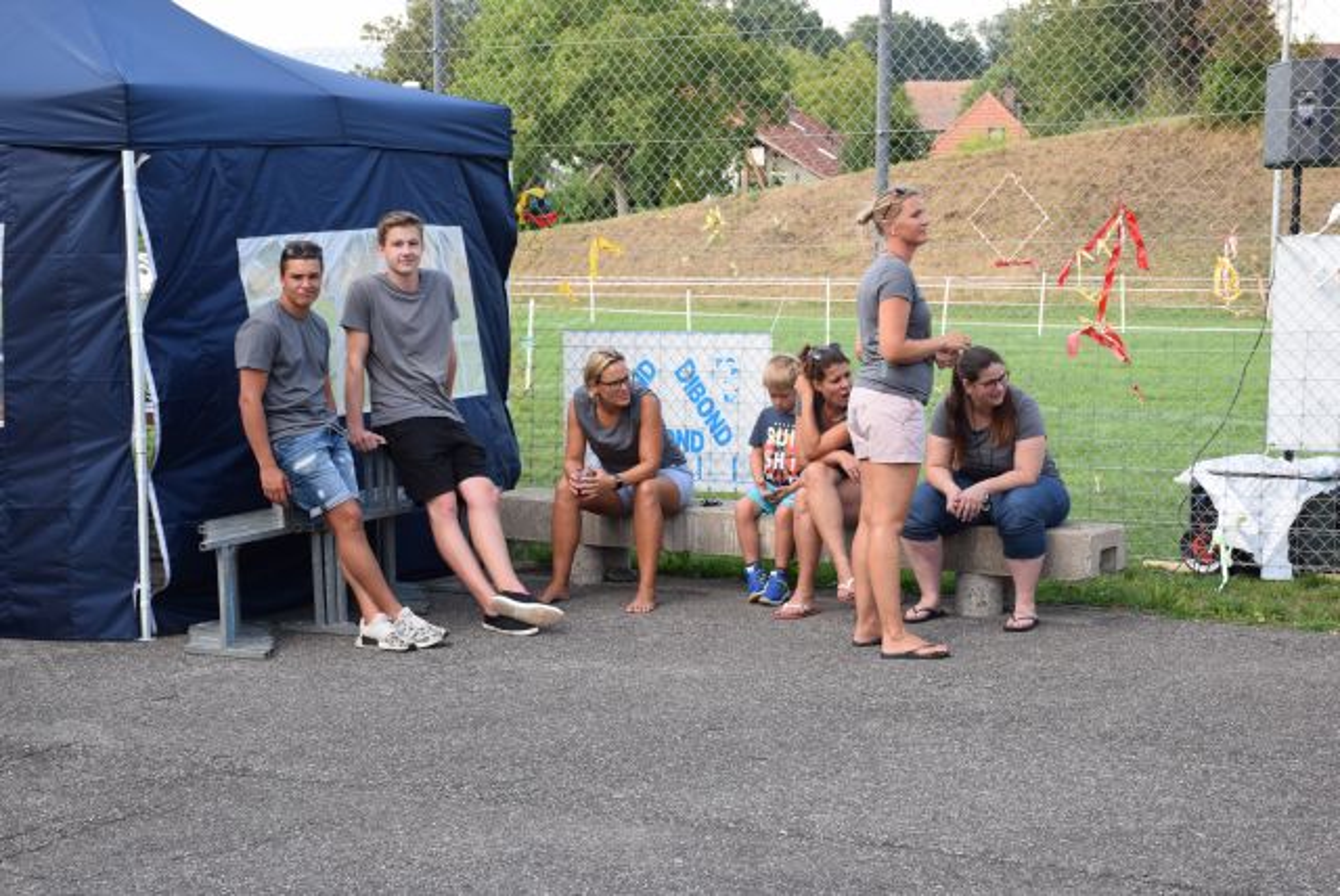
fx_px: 2515
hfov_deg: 29.8
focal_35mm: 68
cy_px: 448
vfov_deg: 20.2
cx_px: 670
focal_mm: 45
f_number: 7.1
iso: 400
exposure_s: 1/200
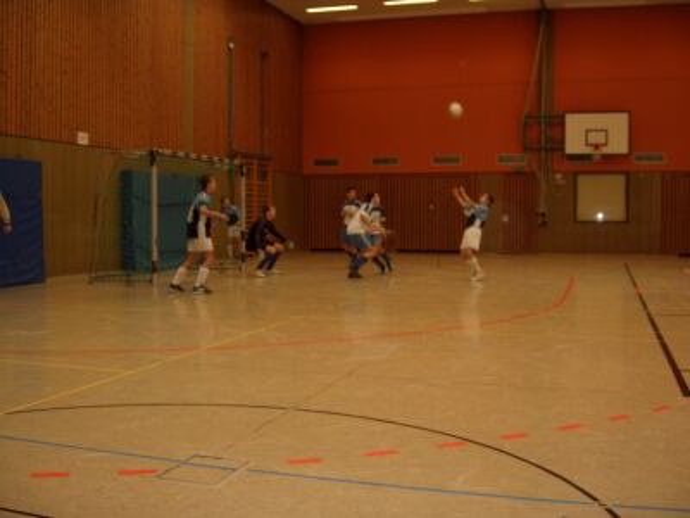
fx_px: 777
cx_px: 345
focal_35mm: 39
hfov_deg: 47.9
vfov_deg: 36.8
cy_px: 259
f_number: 2.8
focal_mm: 8
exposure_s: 1/60
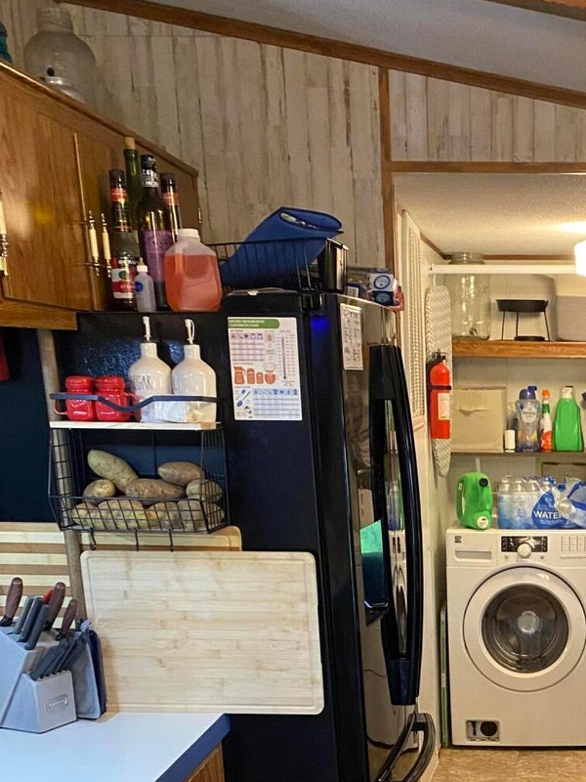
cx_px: 533
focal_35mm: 52
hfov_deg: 27.0
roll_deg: +0.4
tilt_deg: -19.9
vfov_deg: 33.7
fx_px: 1174
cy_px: 780
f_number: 1.8
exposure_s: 1/60
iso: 500
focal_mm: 4.25
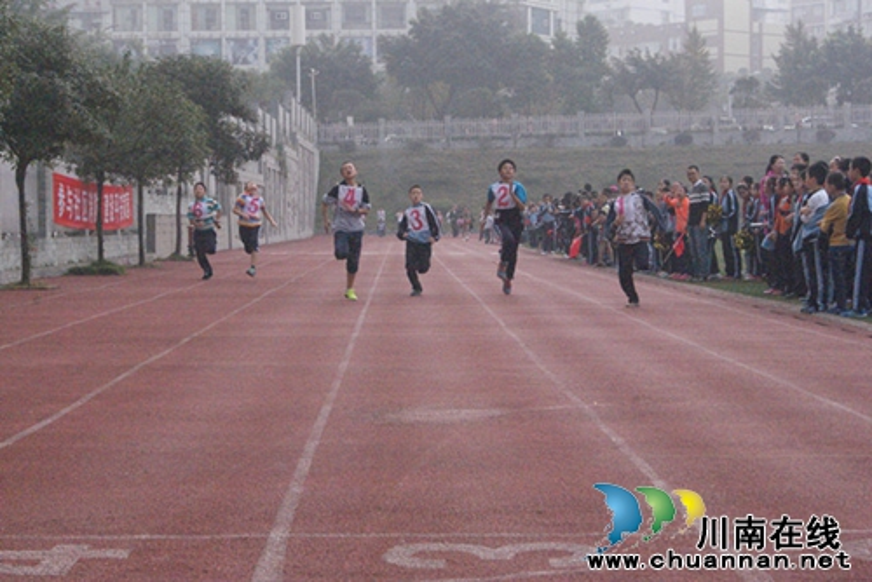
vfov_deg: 16.6
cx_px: 436
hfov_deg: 24.6
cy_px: 291
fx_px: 1999
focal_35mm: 82
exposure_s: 1/1250
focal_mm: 55
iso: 3200
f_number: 13
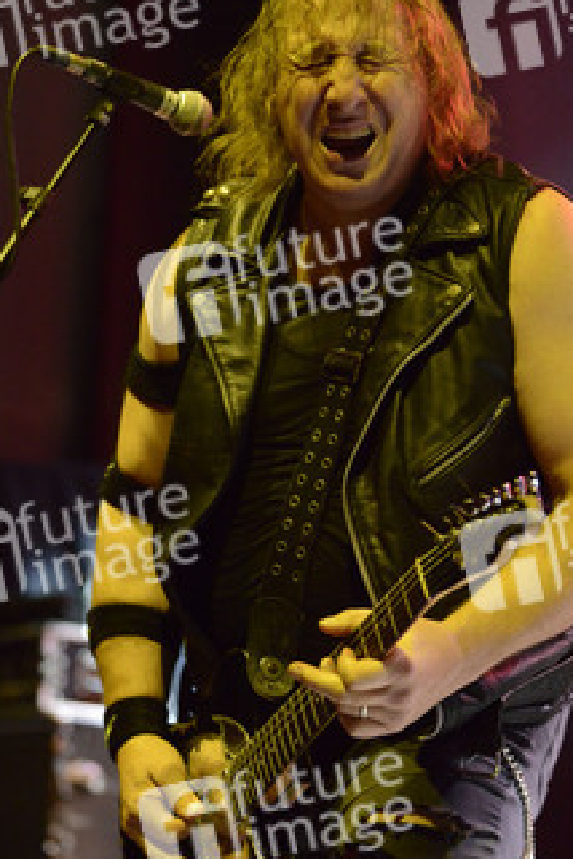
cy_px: 415
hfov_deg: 13.4
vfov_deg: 20.0
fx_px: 2435
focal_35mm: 102
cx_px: 353
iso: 8063
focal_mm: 82
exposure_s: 1/200
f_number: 2.8
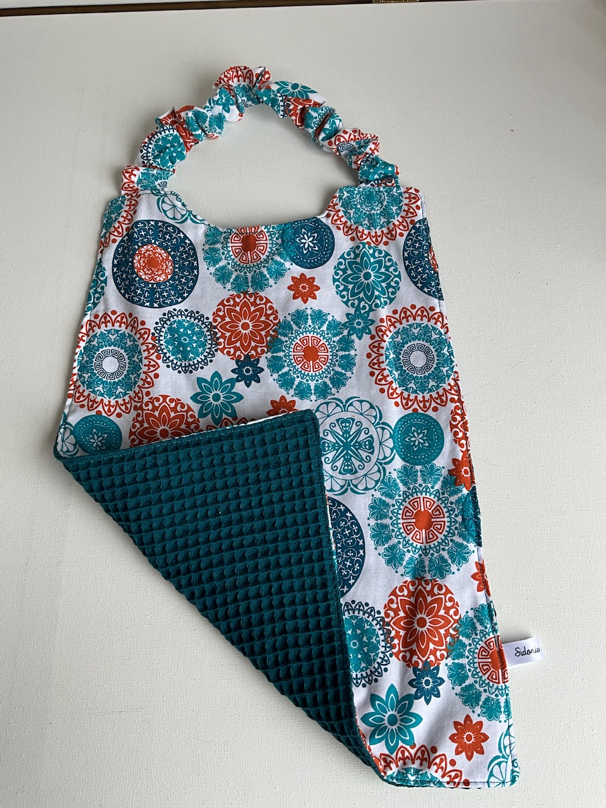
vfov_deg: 61.7
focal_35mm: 29
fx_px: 677
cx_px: 303
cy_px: 404
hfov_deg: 48.2
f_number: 1.8
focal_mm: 3
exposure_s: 1/353
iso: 25
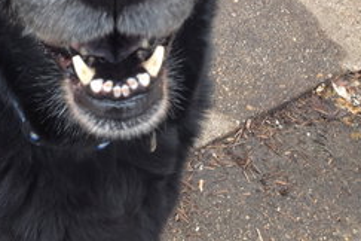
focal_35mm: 75
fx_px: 752
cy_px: -16
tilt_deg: -38.3
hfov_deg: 26.9
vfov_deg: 17.6
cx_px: 141
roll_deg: -5.9
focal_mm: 4.28
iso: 50
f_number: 2.4
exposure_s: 1/40
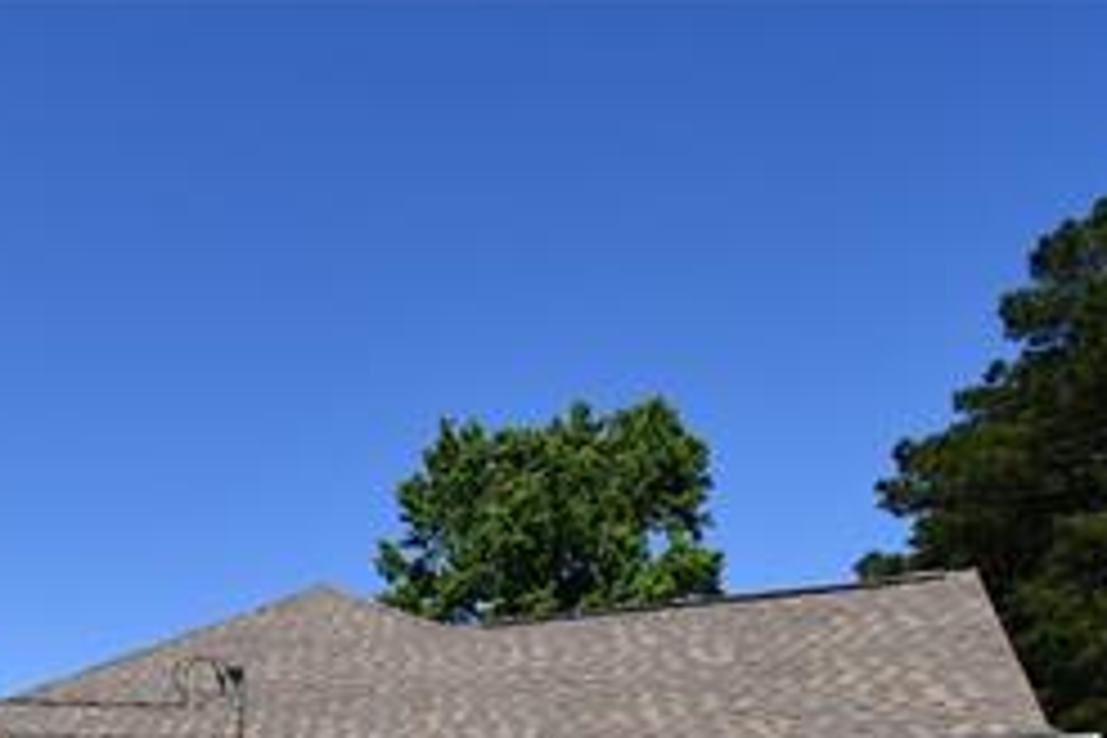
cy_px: 936
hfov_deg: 44.4
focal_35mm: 39
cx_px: 81
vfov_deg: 28.6
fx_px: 1199
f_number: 10
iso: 100
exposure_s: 1/250
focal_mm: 10
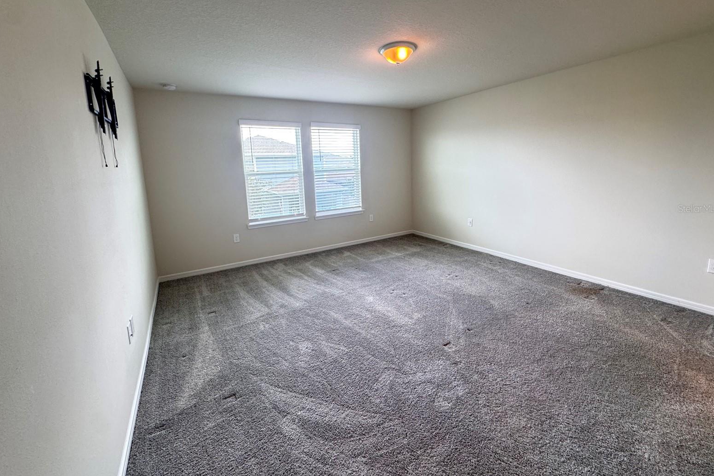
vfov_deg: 77.0
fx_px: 297
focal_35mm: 15
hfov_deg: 100.4
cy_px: 208
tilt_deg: -8.9
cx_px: 354
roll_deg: +2.1
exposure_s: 1/60
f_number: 2.2
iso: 200
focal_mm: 2.22
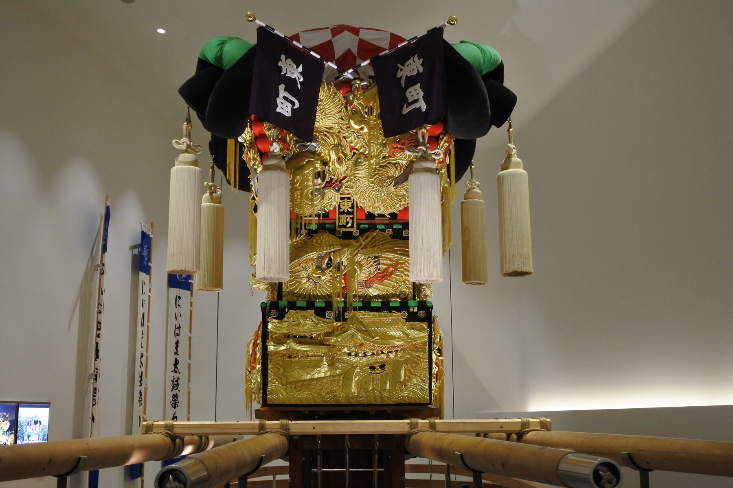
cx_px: 366
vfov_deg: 32.6
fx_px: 835
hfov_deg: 47.4
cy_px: 244
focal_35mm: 41
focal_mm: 15.3
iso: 1000
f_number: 4.2
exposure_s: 1/60
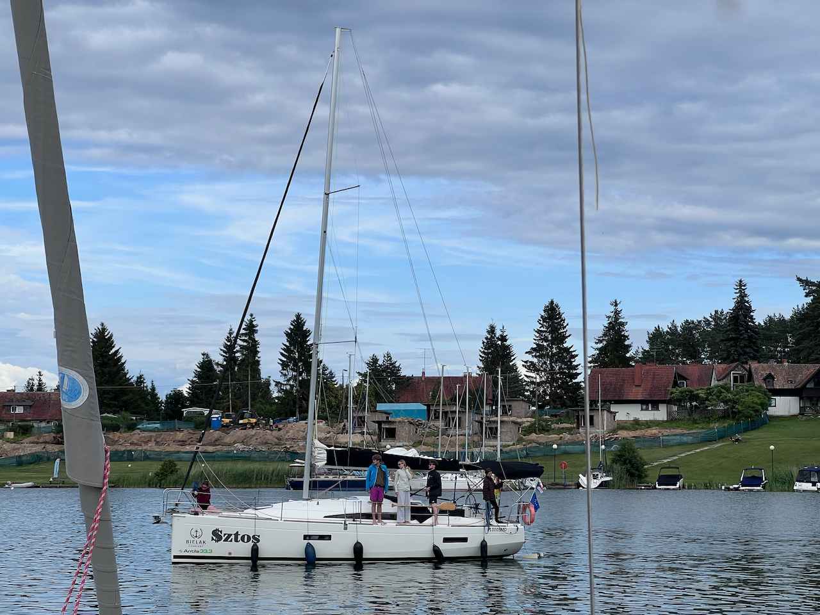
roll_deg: -0.2
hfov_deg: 25.3
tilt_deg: +5.0
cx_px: 410
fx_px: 1824
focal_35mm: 77
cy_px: 308
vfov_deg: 19.1
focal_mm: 9
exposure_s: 1/986
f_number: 2.8
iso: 32
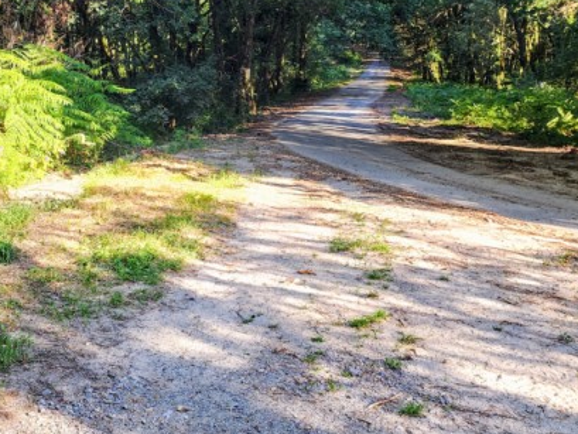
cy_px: 185
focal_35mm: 45
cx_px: 181
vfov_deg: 32.1
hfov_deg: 41.4
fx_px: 752
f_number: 1.8
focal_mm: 6.4
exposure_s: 1/180
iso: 50
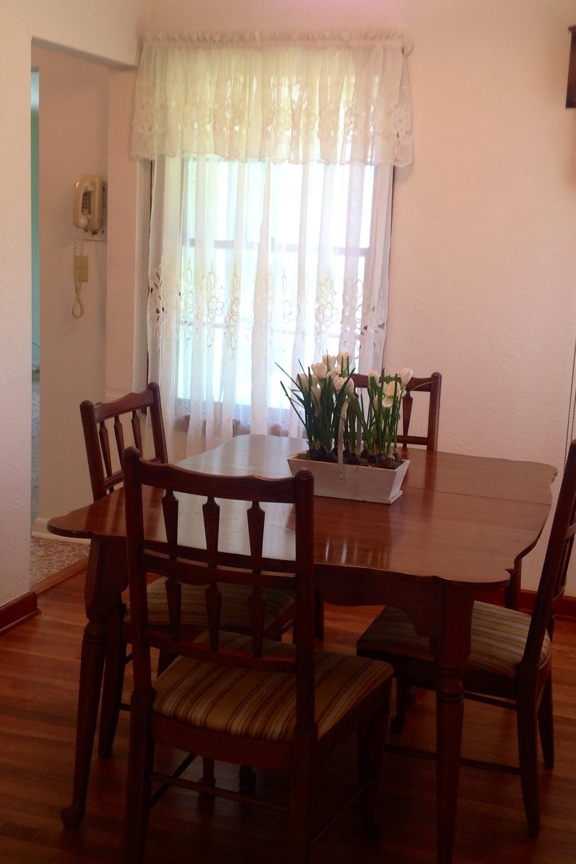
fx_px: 1176
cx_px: 273
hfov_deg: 27.5
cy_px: 431
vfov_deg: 40.3
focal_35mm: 49
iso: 50
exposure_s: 1/17
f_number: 2.4
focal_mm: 4.28
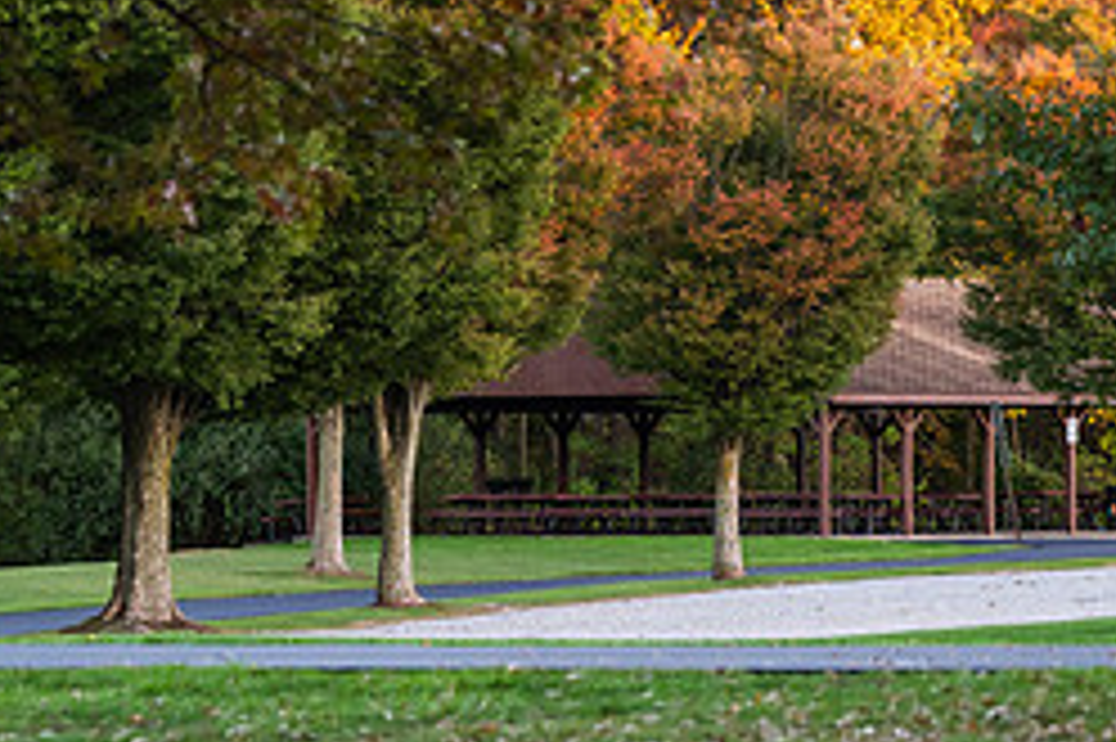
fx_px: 9789
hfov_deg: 6.5
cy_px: 151
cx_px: 698
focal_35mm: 316
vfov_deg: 4.3
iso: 1000
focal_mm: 135
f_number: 4
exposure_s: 1/320
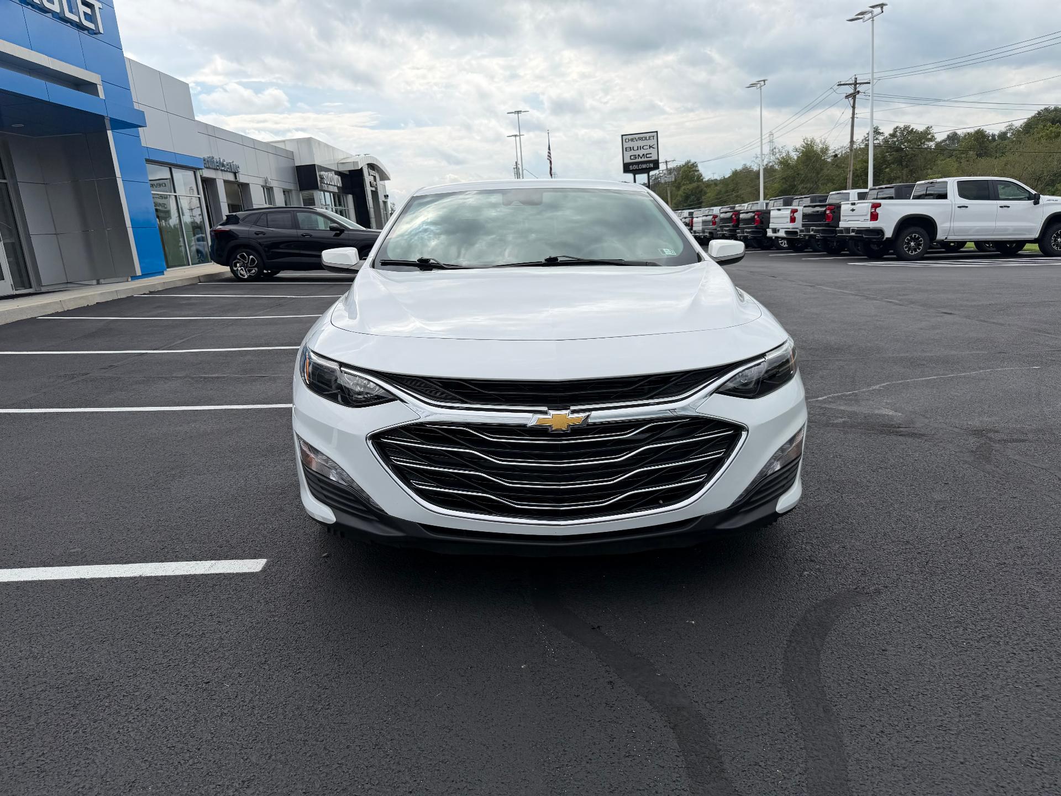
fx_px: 736
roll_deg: +6.6
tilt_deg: -12.2
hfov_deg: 71.6
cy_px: 398
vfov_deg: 56.8
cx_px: 530
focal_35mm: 24
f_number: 1.78
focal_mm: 6.76
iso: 80
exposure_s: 1/5714
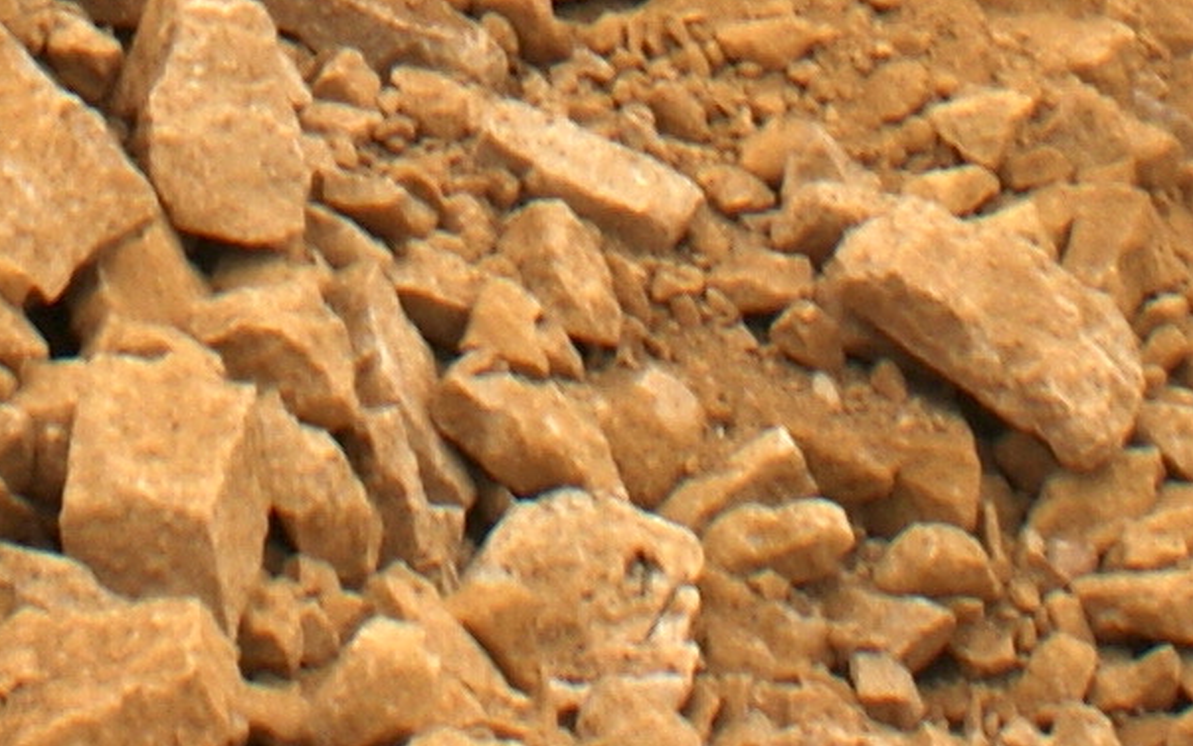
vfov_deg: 6.5
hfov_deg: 11.8
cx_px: 206
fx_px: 5755
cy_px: -1787
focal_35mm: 177
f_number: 9
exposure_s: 1/80
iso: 100
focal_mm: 18
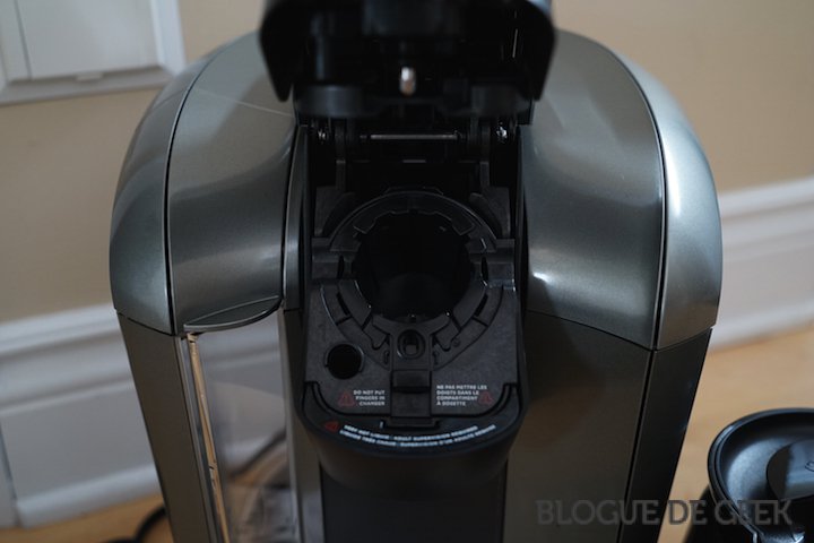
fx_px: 859
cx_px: 407
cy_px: 272
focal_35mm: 38
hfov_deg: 50.7
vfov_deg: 35.1
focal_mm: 38
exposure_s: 1/15
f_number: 4
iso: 1600
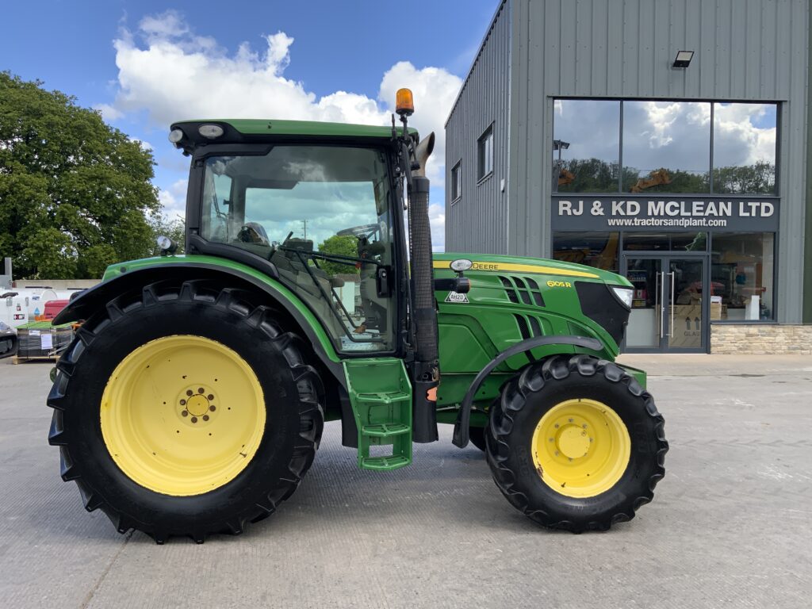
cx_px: 406
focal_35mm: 29
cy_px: 304
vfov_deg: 48.2
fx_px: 680
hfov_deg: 61.7
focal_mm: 3
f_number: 1.8
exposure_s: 1/759
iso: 16
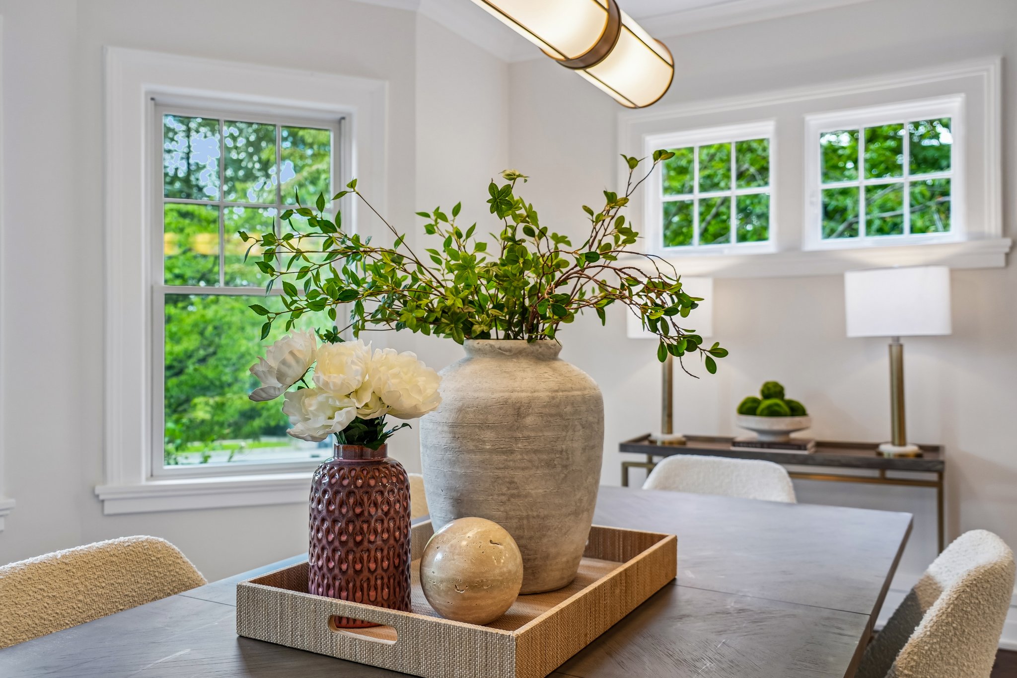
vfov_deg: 45.0
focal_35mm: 29
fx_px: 819
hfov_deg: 63.7
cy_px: 339
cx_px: 508
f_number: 4
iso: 400
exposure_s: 1/50
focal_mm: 29
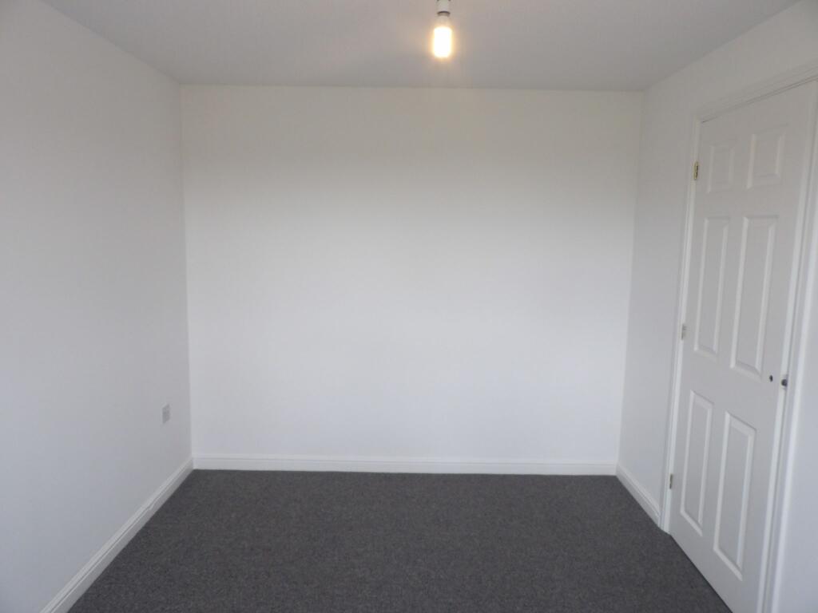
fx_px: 567
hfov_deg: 71.6
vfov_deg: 56.8
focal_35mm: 24
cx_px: 409
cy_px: 306
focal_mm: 4.3
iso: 200
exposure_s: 1/33
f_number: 3.2
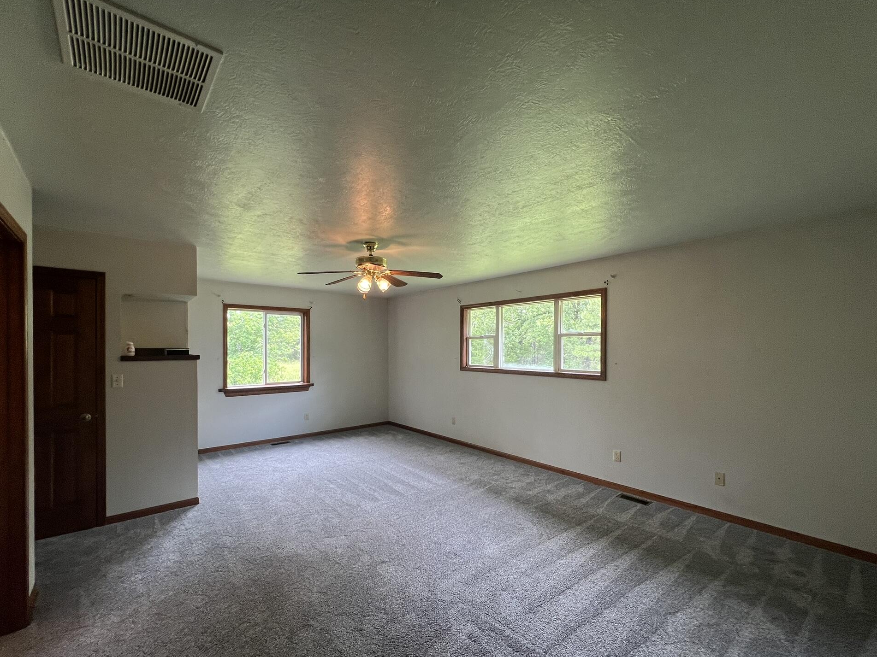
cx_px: 427
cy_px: 349
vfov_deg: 85.6
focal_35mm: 14
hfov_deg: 102.0
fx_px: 355
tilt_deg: +0.1
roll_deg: -1.5
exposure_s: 1/120
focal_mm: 1.57
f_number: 1.8
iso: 125
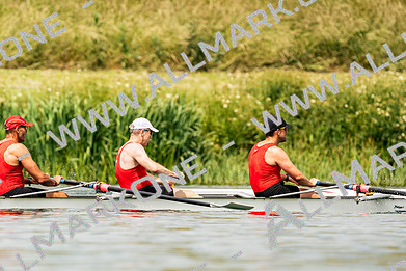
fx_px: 8303
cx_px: 175
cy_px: 151
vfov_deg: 1.9
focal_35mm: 736
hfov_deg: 2.8
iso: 160
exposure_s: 1/2000
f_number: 6.3
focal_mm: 496
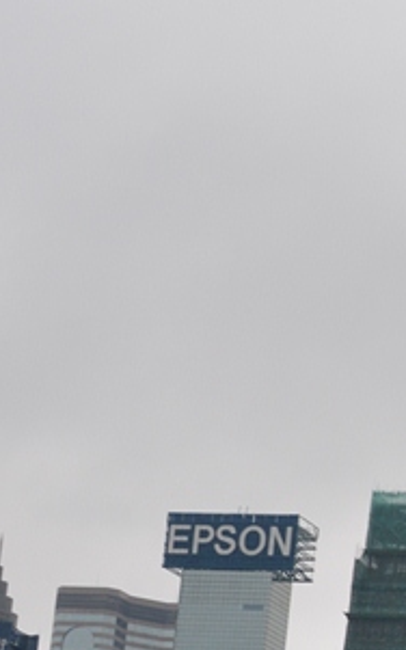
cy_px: 631
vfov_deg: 12.5
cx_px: 786
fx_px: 2940
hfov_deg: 7.6
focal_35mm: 166
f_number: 5.6
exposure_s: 1/125
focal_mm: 32
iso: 360
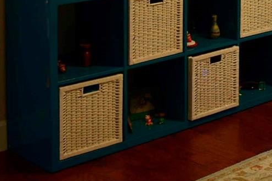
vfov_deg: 12.7
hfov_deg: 19.0
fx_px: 748
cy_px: -130
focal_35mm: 99
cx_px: 360
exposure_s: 1/15
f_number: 3.2
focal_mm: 24
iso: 200
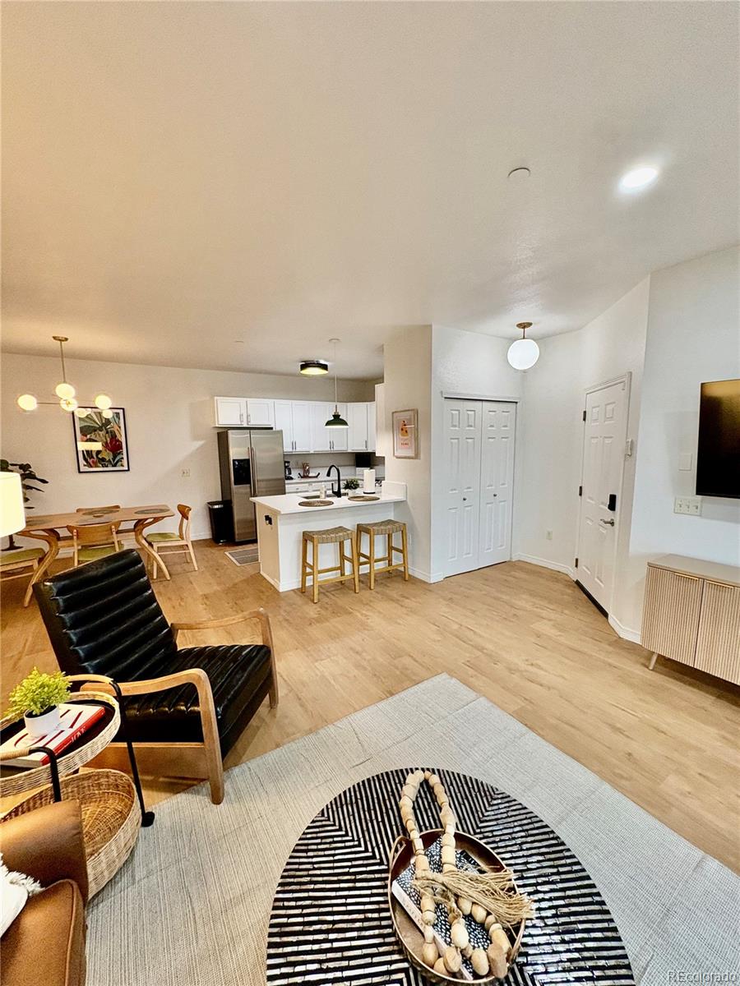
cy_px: 493
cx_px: 370
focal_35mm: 14
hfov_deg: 85.7
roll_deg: +0.3
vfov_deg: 102.1
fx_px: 399
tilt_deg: -6.8
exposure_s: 1/120
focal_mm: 2.22
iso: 250
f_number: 2.2
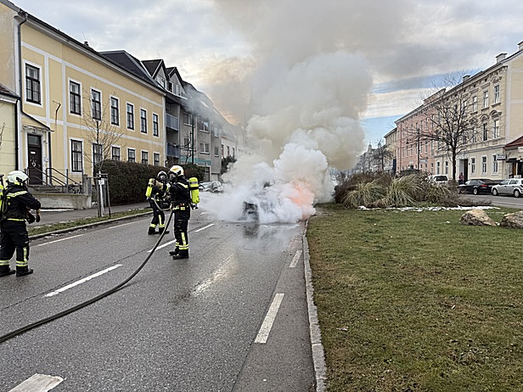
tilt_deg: -1.9
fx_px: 363
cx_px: 262
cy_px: 196
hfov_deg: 71.6
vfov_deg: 56.8
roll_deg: -0.5
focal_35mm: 24
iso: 80
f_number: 1.78
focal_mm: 6.76
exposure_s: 1/1337
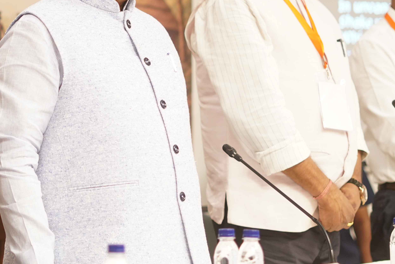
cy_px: 24
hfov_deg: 16.9
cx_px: 110
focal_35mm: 121
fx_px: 1328
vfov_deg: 11.3
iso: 1000
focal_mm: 50
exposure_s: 1/100
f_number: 1.8
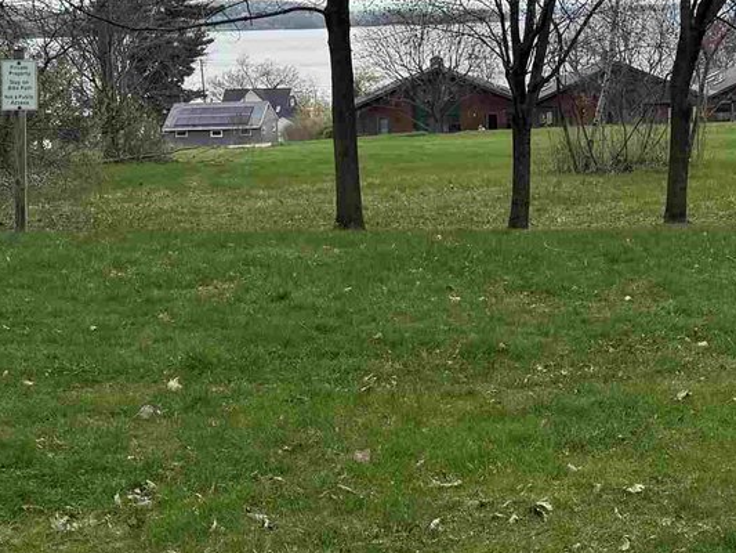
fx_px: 1531
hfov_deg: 26.4
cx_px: 610
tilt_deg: -4.5
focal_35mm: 72
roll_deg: +1.6
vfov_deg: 20.3
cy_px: 129
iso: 80
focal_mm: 6.76
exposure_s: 1/1901
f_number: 1.78
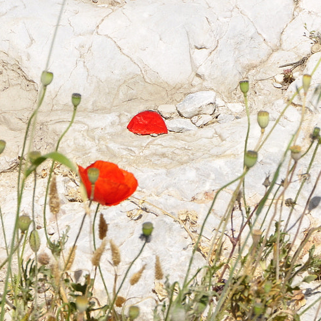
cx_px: 101
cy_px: 149
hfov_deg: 4.5
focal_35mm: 391
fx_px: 4106
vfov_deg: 4.5
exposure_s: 1/400
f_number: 11
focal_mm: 95
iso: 200
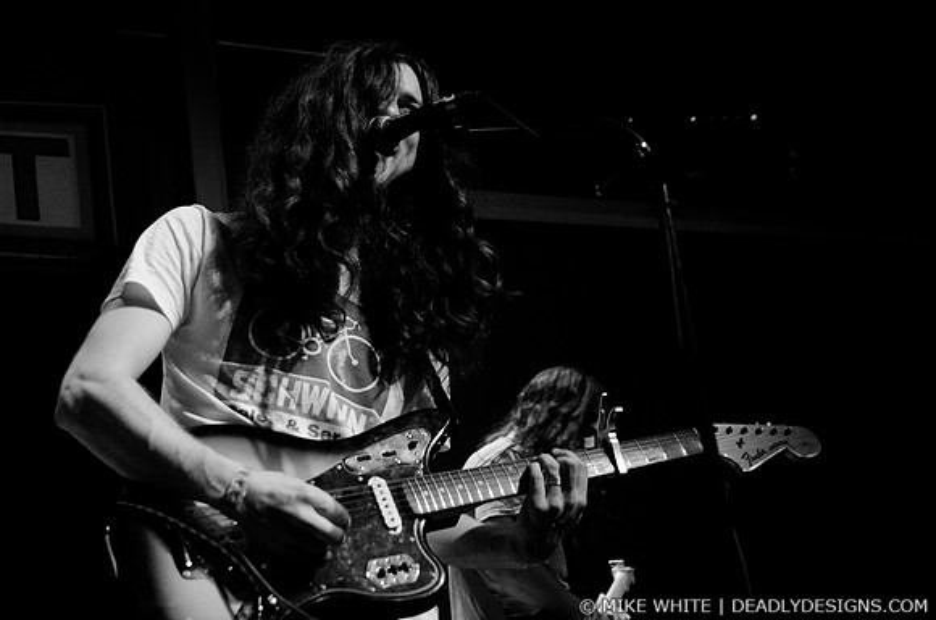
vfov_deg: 25.6
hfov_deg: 37.9
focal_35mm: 52
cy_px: 310
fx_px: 1362
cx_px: 468
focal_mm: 35
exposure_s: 1/80
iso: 1600
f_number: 2.8
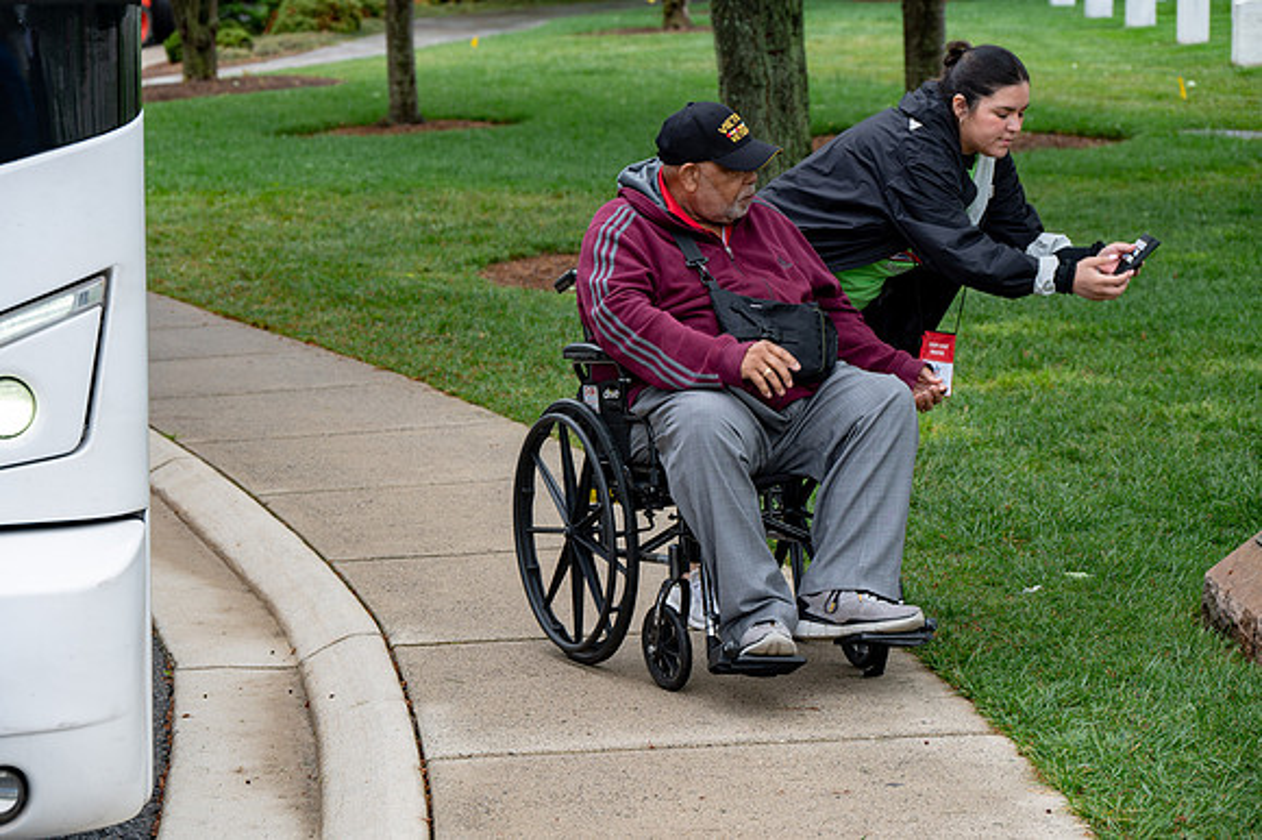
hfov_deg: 22.2
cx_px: 631
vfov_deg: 14.8
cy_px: 420
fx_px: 3223
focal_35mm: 92
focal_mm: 92
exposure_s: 1/100
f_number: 6.3
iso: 160
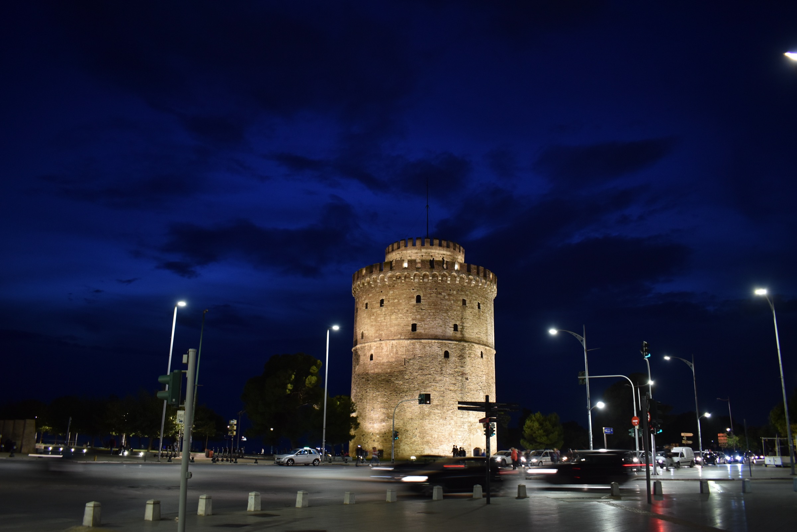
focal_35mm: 27
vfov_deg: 47.9
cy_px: 266
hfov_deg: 67.4
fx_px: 598
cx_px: 398
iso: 640
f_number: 3.5
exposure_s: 1/6
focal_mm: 18
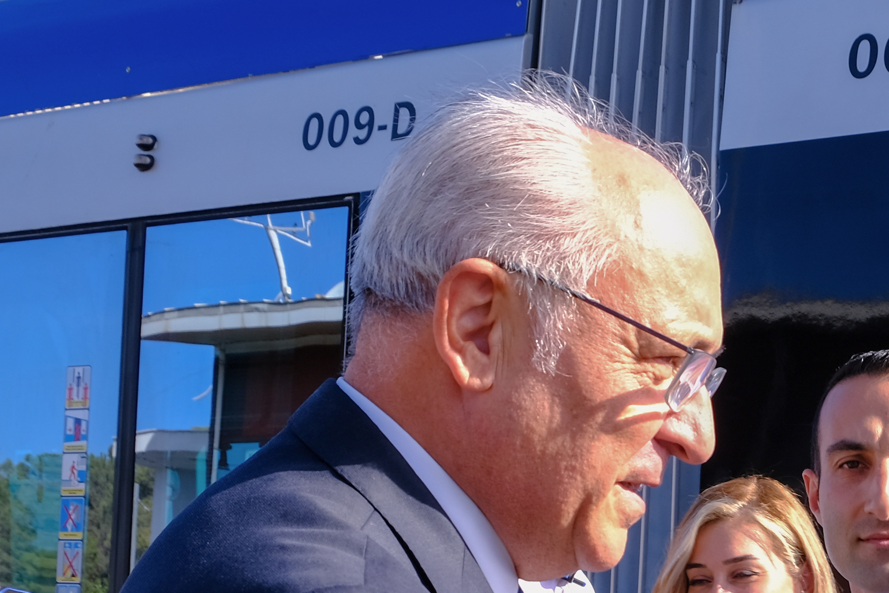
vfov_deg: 14.5
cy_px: 844
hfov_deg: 22.0
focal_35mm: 89
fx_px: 2198
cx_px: 895
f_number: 7.1
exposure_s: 1/125
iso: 160
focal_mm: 18.8
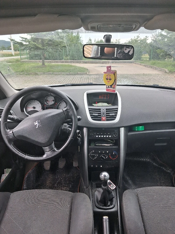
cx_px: 88
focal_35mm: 27
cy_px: 117
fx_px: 182
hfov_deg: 51.4
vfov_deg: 65.3
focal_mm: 4
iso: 32
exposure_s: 1/100
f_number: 1.8
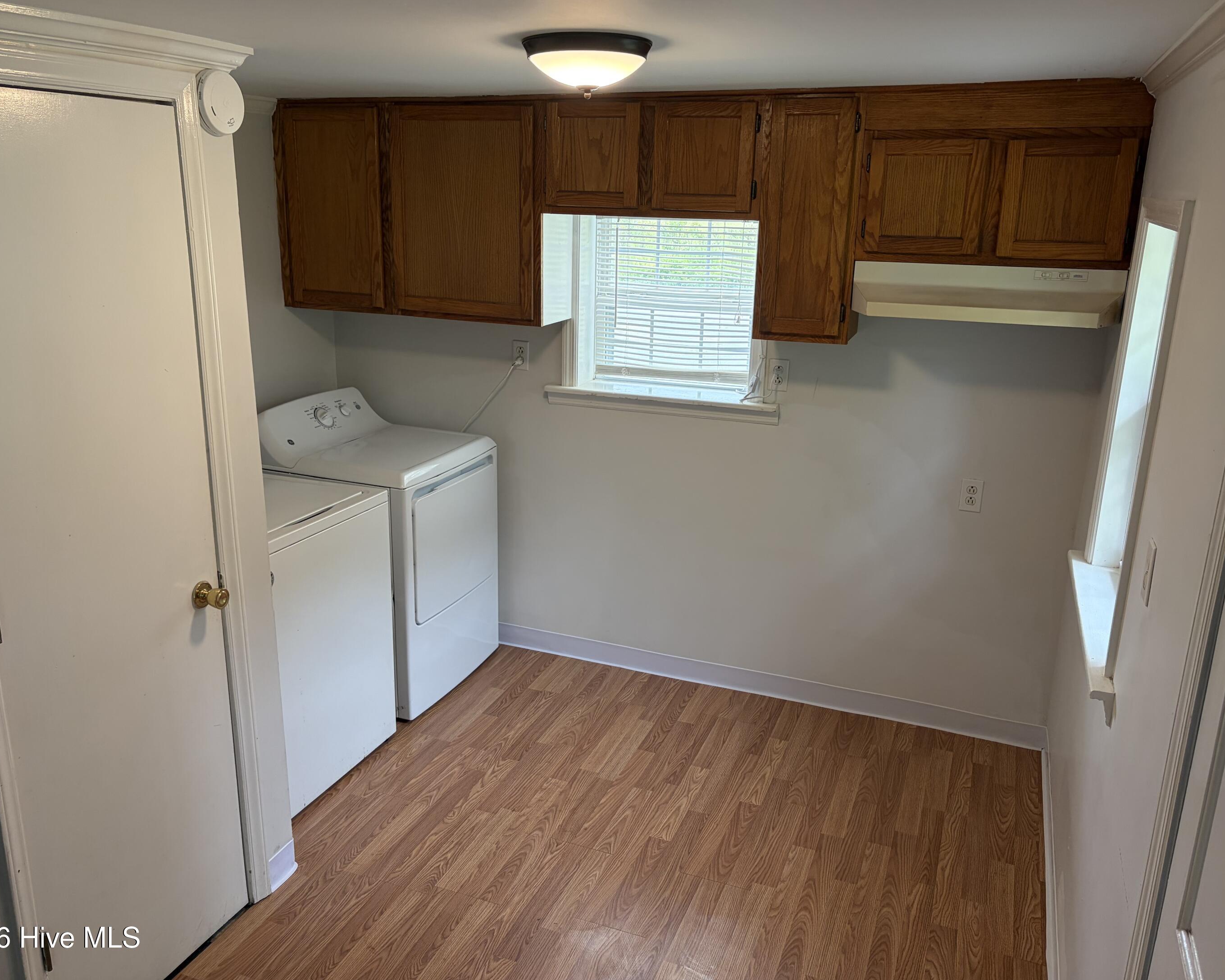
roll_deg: -0.1
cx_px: 600
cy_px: 477
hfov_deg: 62.2
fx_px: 1015
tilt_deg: -15.1
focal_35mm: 28
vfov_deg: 51.5
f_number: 1.6
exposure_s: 1/120
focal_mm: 5.96
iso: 160
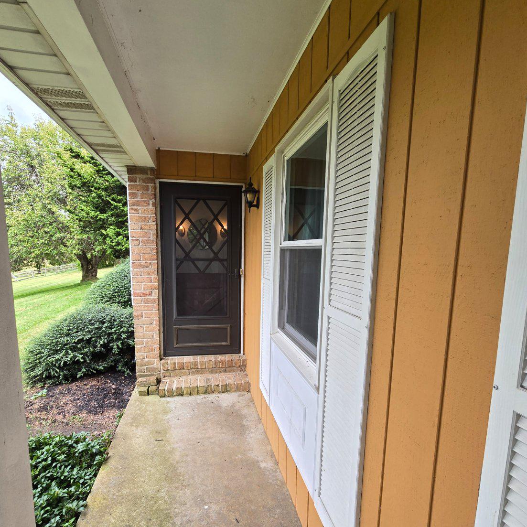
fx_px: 276
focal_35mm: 16
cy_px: 290
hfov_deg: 87.4
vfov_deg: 87.2
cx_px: 252
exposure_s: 1/167
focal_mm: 2.2
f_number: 2.2
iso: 50
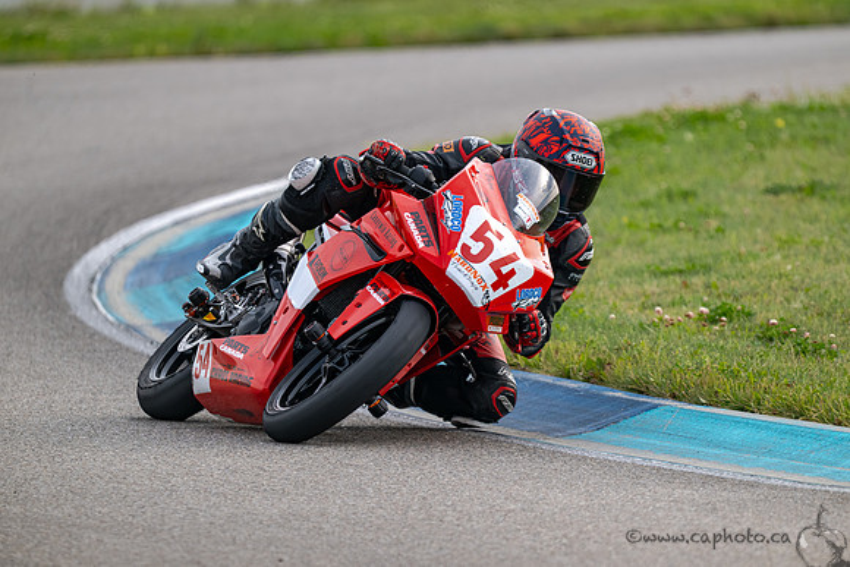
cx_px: 425
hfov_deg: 3.4
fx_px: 14169
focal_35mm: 600
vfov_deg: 2.3
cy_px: 284
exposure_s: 1/1250
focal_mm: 600
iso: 500
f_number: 6.3
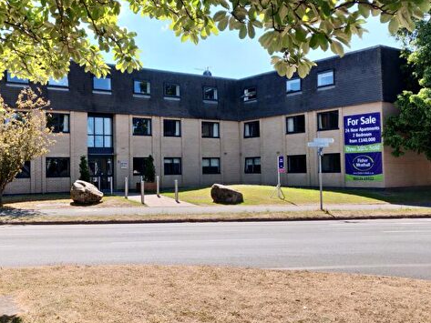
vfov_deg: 38.6
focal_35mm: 37
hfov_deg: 49.8
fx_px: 461
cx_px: 170
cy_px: 144
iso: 100
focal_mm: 4.25
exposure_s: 1/2500
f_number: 1.7
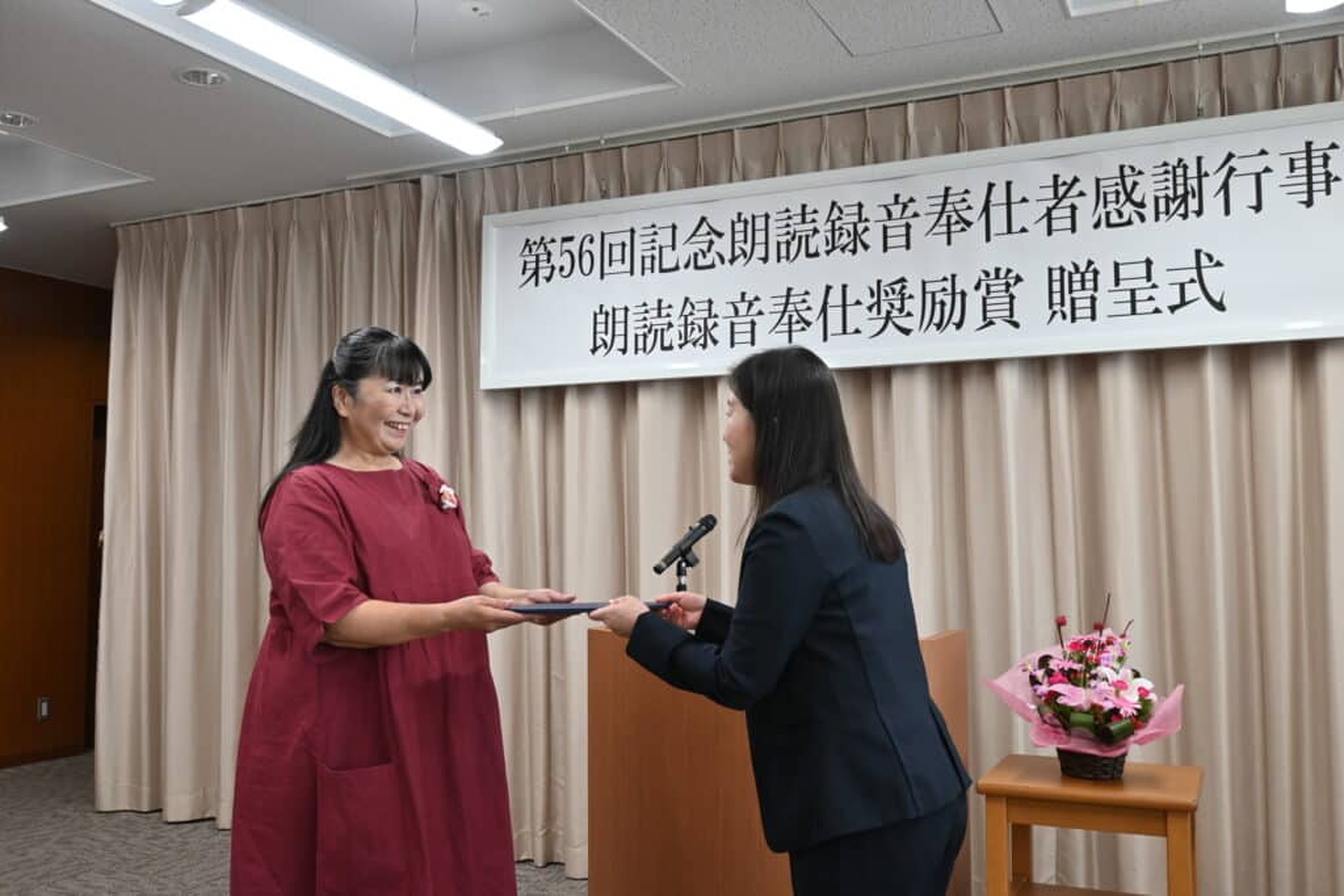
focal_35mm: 33
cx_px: 672
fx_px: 1232
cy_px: 448
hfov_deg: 57.2
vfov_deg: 40.0
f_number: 4
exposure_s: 1/125
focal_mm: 22
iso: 640
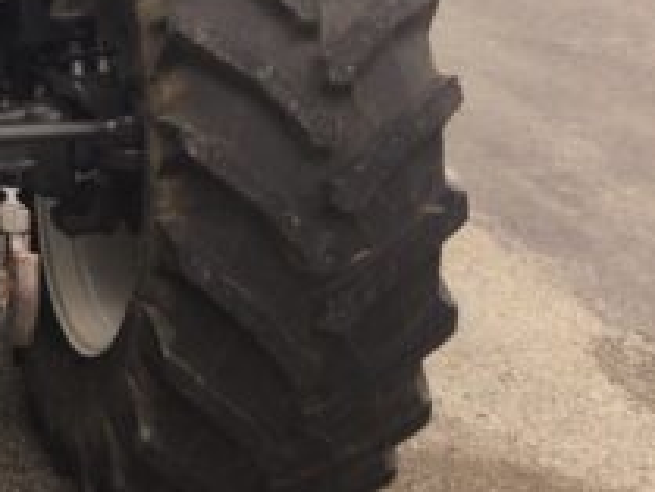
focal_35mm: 89
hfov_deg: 19.7
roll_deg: -2.0
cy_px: -132
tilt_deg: -8.0
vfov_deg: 15.8
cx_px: -263
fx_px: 1685
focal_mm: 3.3
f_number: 2.4
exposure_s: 1/50
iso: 25
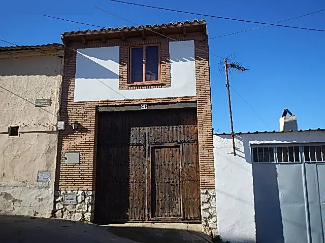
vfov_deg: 49.7
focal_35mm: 28
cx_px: 162
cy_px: 122
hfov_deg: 63.4
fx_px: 263
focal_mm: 5
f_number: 3.9
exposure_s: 1/1000
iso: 125
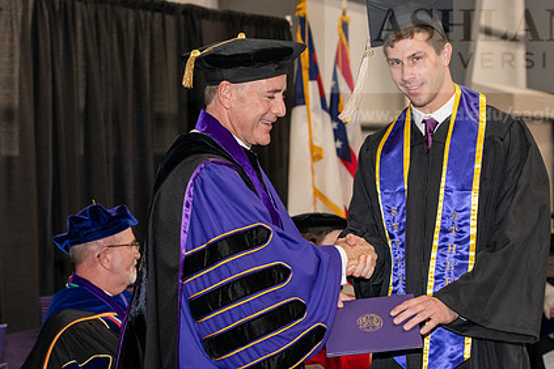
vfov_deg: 14.2
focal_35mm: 96
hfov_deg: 21.2
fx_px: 1477
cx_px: 286
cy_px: 142
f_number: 5
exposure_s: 1/200
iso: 2500
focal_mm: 70
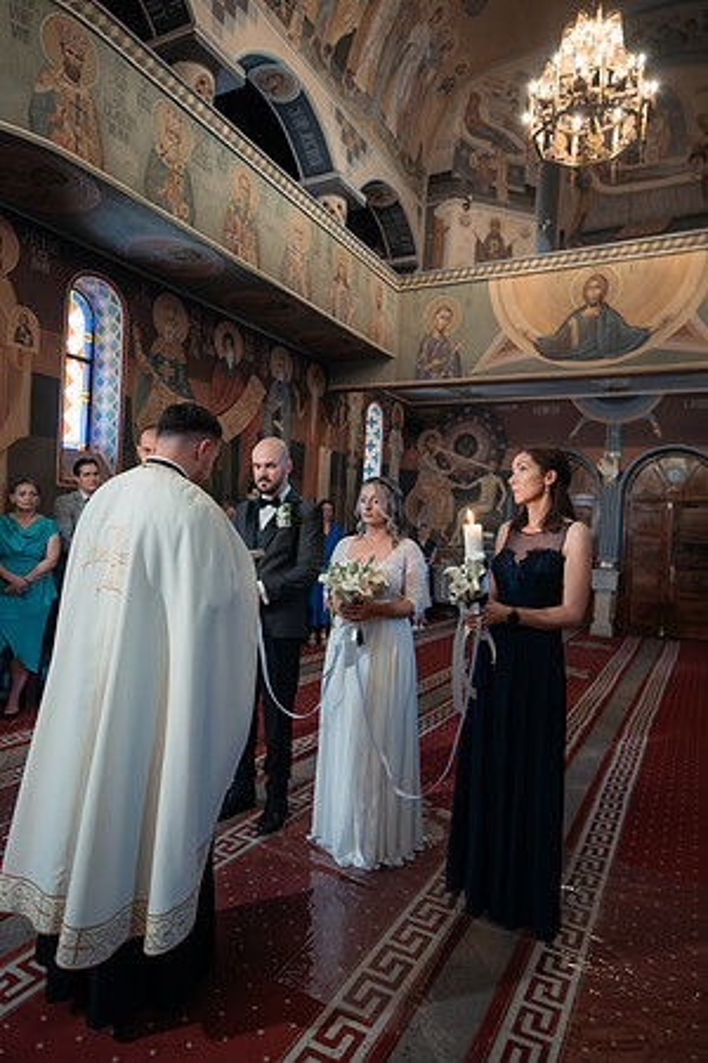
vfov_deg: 78.6
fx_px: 649
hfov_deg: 57.2
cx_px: 354
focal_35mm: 22
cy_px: 532
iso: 3200
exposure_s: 1/200
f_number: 2.8
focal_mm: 22
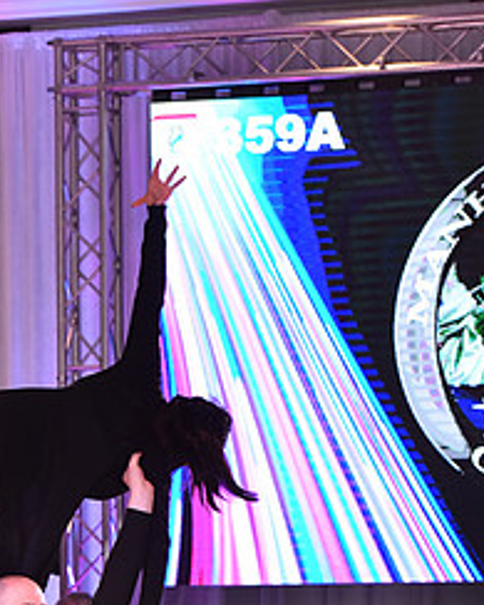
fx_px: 4193
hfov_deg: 6.6
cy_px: 692
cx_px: 11
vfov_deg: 8.2
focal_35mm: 234
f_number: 6.3
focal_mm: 105
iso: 2500
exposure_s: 1/250
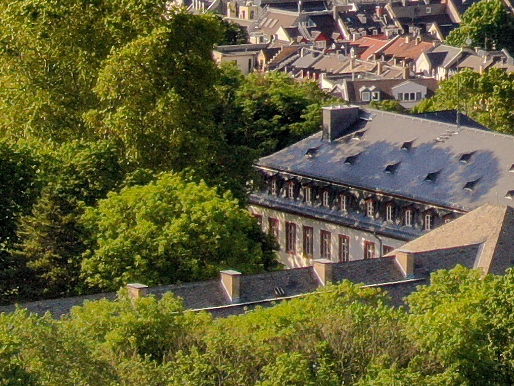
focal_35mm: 229
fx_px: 3401
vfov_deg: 6.4
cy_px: -198
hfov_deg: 8.4
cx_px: 780
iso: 100
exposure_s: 1/160
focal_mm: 8.6
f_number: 3.8
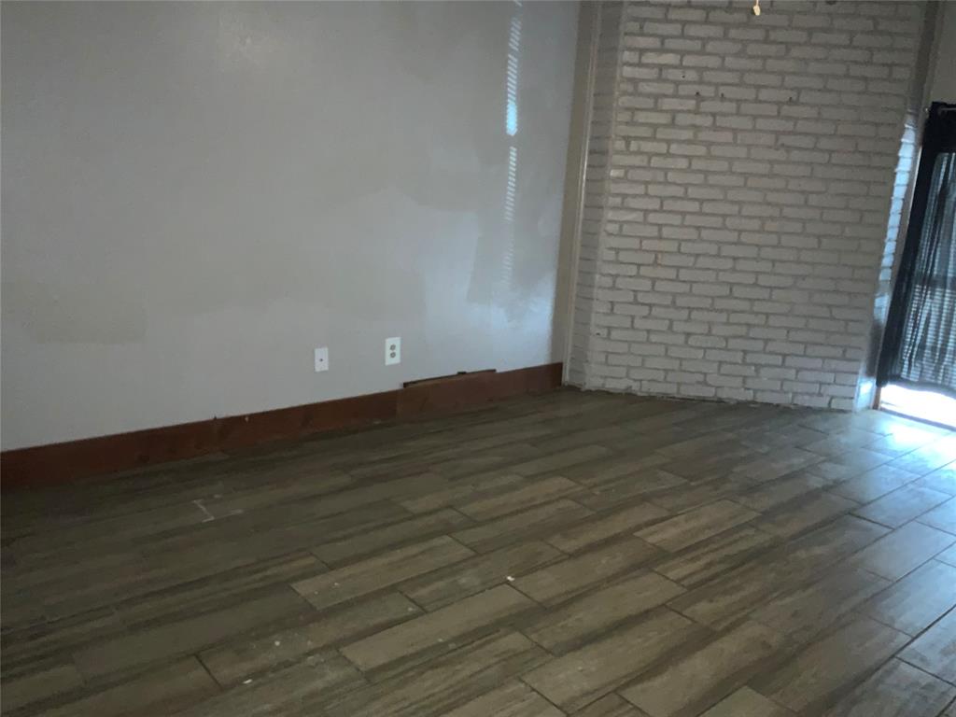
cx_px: 478
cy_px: 358
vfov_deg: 48.2
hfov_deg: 61.7
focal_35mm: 29
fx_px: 801
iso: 160
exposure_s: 1/30
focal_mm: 3
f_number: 1.8
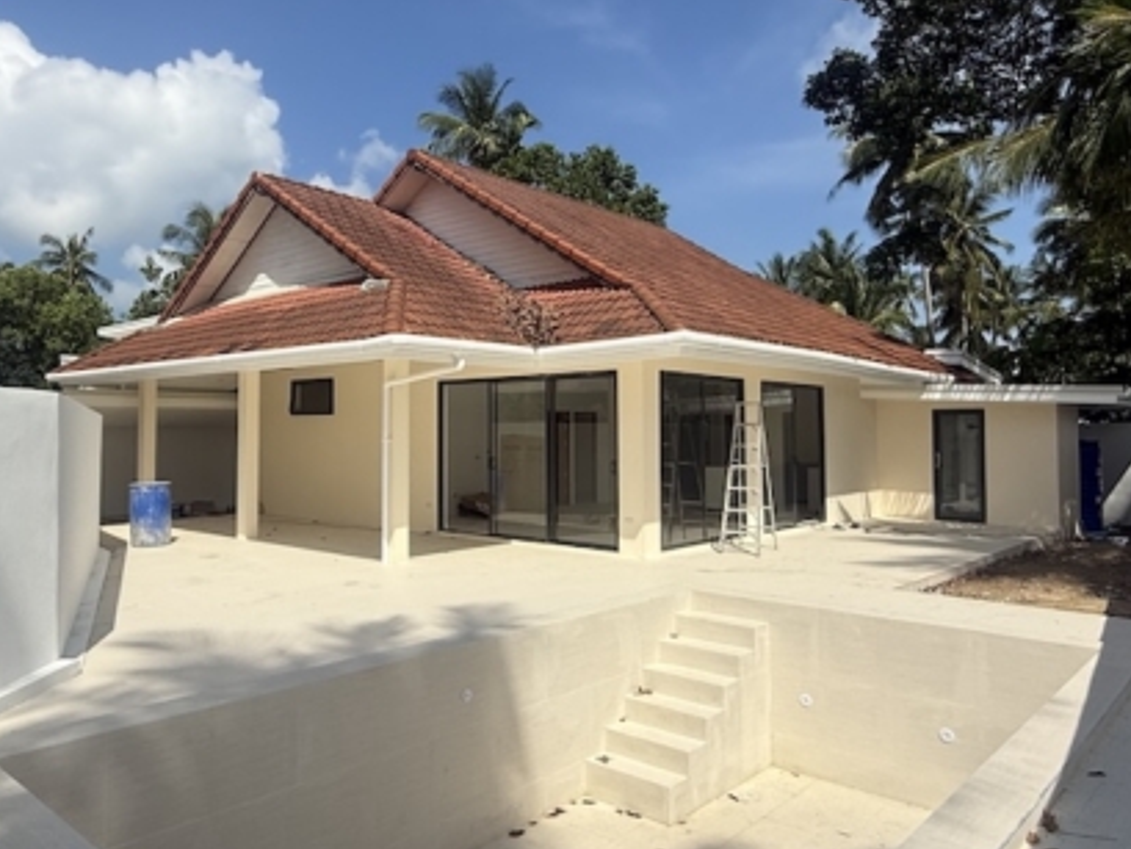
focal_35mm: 20
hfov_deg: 80.5
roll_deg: +0.0
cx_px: 440
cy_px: 395
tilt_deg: +4.8
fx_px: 654
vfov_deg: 65.9
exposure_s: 1/4425
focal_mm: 2.22
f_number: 2.2
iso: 50
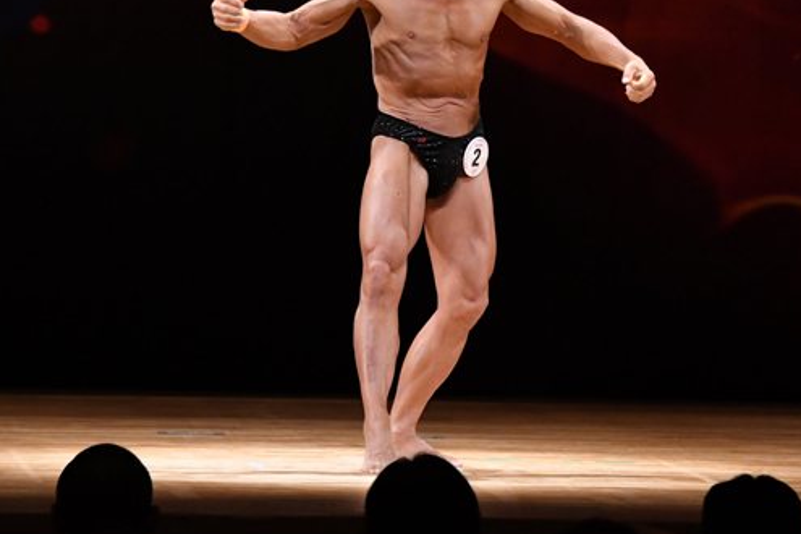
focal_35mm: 352
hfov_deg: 5.9
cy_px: 147
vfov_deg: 3.9
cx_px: 407
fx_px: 7831
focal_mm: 150
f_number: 5.6
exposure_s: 1/400
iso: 4000
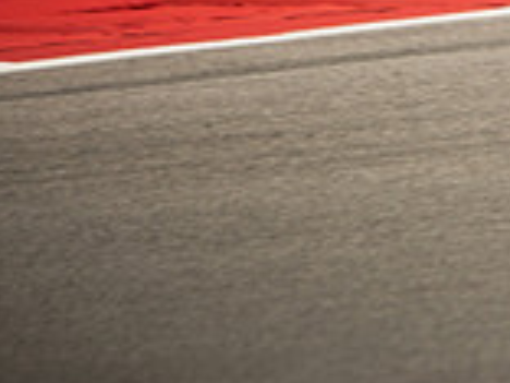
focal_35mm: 1497
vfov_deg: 1.0
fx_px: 22055
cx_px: 935
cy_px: -172
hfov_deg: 1.3
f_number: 2.8
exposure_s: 1/2000
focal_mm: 280
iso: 200
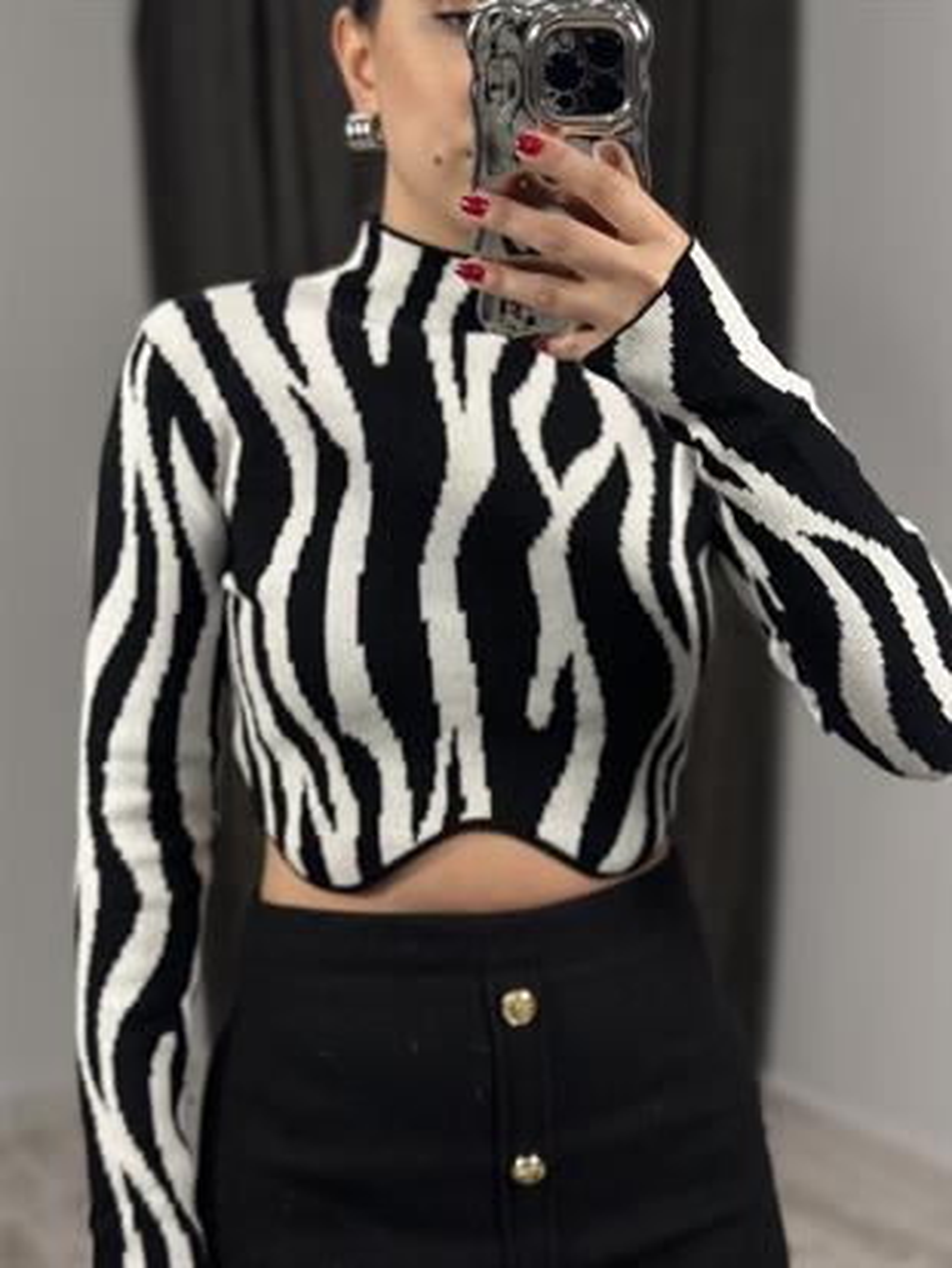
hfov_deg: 30.3
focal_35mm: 48
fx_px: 1759
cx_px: 476
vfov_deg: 39.6
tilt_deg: -28.1
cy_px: 634
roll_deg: +3.7
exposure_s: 1/100
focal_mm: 6.86
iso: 80
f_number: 1.78
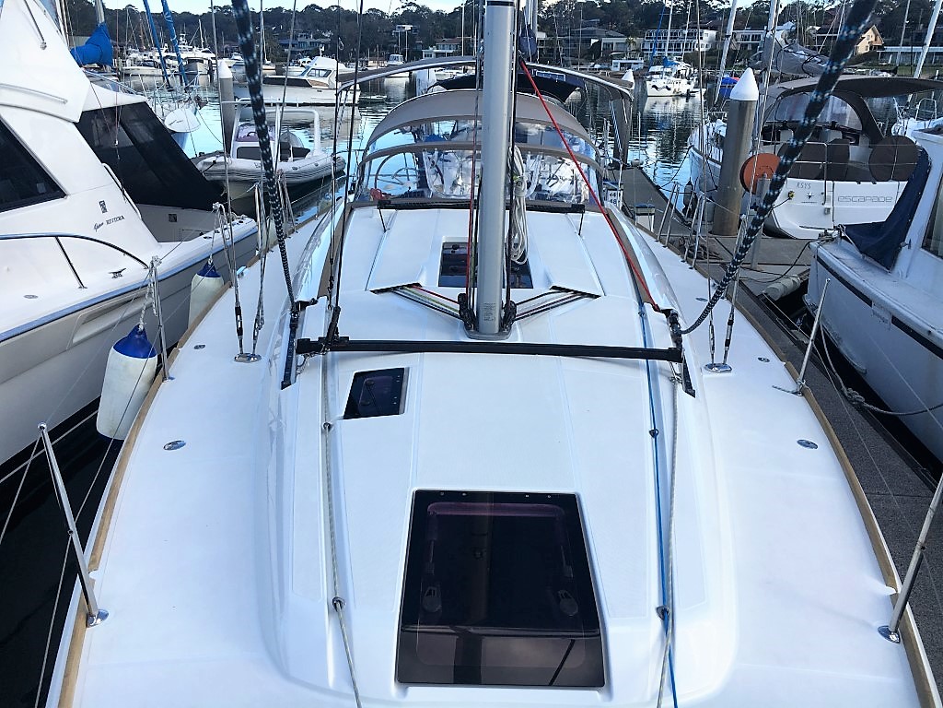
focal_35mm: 29
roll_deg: -1.1
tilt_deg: -19.9
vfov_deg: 48.2
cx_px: 472
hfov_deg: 61.7
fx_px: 790
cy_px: 354
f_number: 2.2
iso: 25
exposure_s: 1/668
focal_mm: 4.15
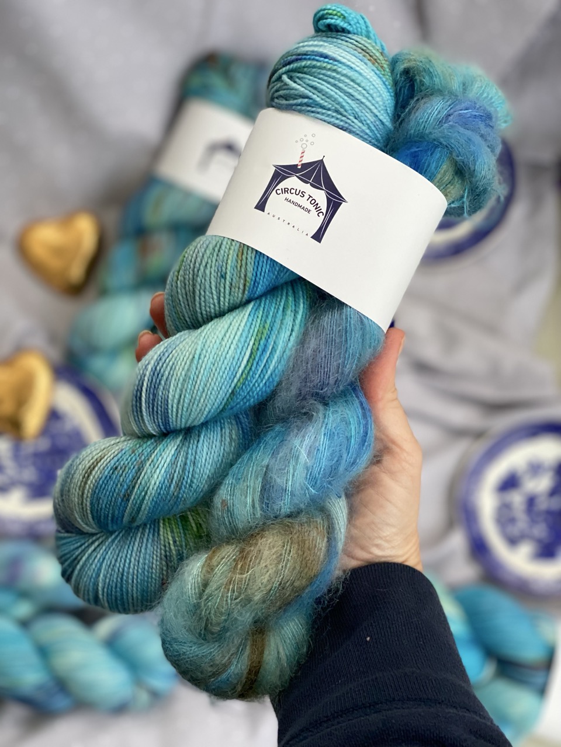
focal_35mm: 52
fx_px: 1124
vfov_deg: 36.8
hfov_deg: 28.0
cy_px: 374
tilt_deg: -79.0
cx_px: 280
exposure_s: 1/122
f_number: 2
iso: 100
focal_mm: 6
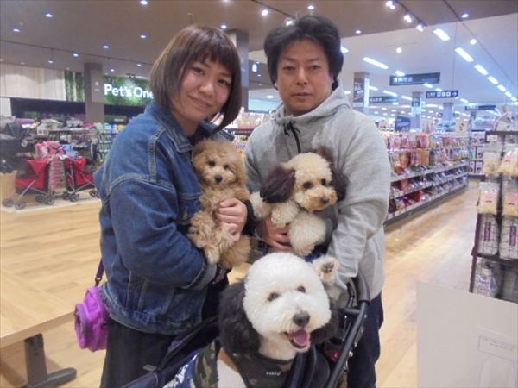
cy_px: 194
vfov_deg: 53.1
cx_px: 259
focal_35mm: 26
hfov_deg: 67.3
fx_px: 389
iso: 500
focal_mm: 4.6
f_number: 3.5
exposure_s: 1/60
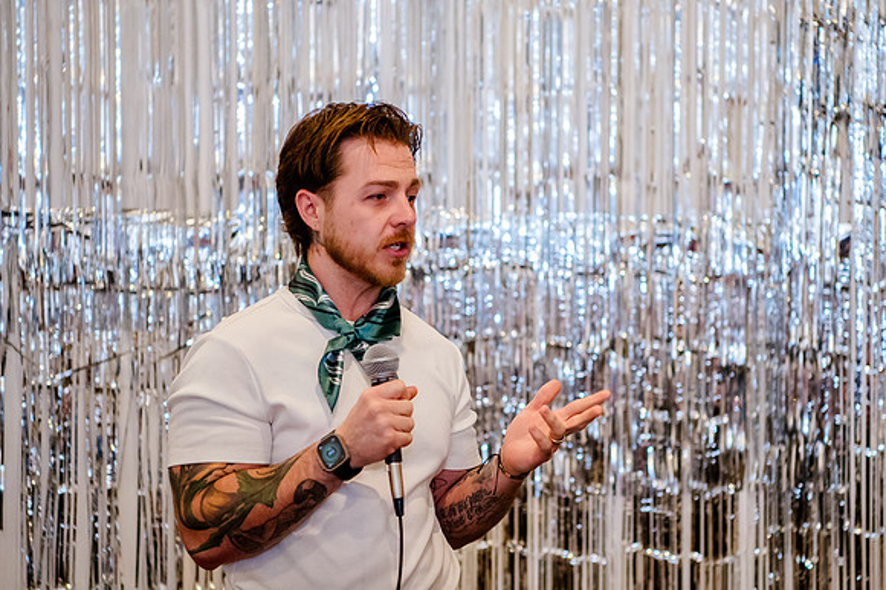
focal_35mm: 96
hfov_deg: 21.2
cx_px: 526
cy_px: 295
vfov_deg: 14.2
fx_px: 2360
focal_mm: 70
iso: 4000
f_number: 2.8
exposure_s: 1/80
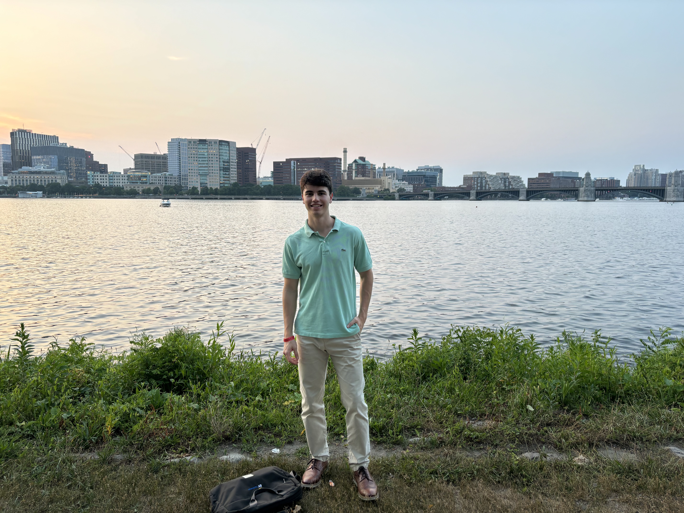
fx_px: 514
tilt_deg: -4.3
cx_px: 342
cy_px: 256
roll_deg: +0.9
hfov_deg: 67.3
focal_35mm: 26
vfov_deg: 53.1
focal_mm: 5.96
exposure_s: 1/121
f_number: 1.6
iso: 50
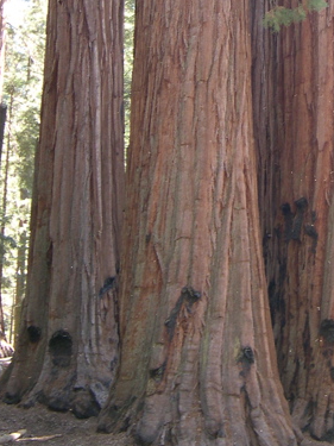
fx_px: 1043
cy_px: 83
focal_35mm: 81
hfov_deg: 17.8
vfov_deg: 23.7
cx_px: 322
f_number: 2.8
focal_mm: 8
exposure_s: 1/31.5
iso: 100
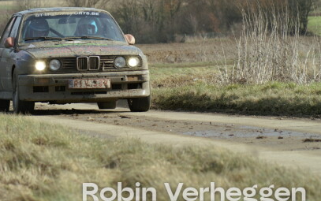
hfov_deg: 6.9
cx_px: 91
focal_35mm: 304
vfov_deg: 4.3
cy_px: 68
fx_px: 2659
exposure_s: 1/320
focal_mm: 135
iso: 100
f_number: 6.3
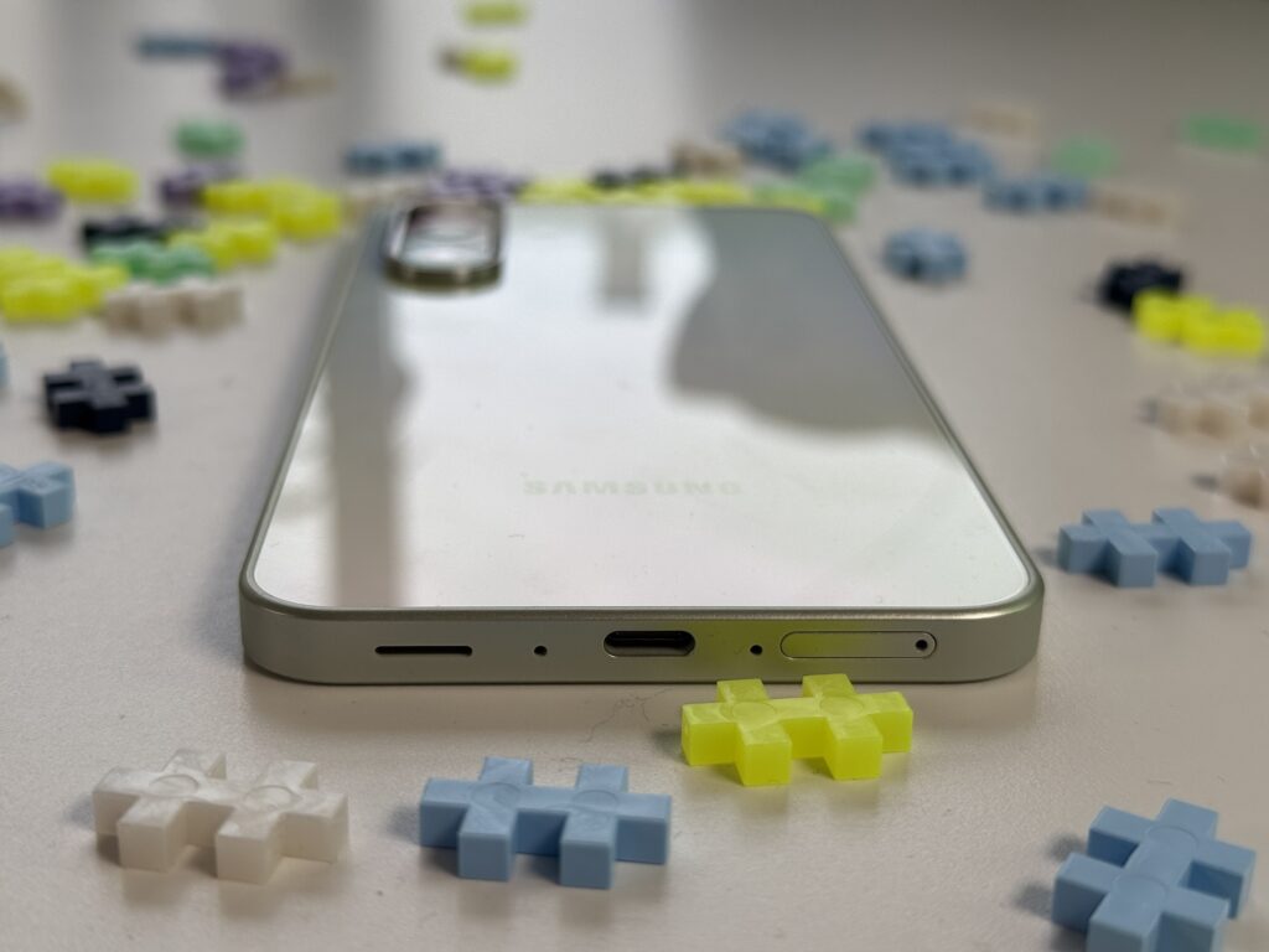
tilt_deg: -22.0
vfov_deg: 30.3
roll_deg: -1.4
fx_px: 1760
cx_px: 634
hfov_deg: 39.7
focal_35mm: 48
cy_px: 476
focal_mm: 6.76
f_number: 1.78
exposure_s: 1/1000
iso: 80
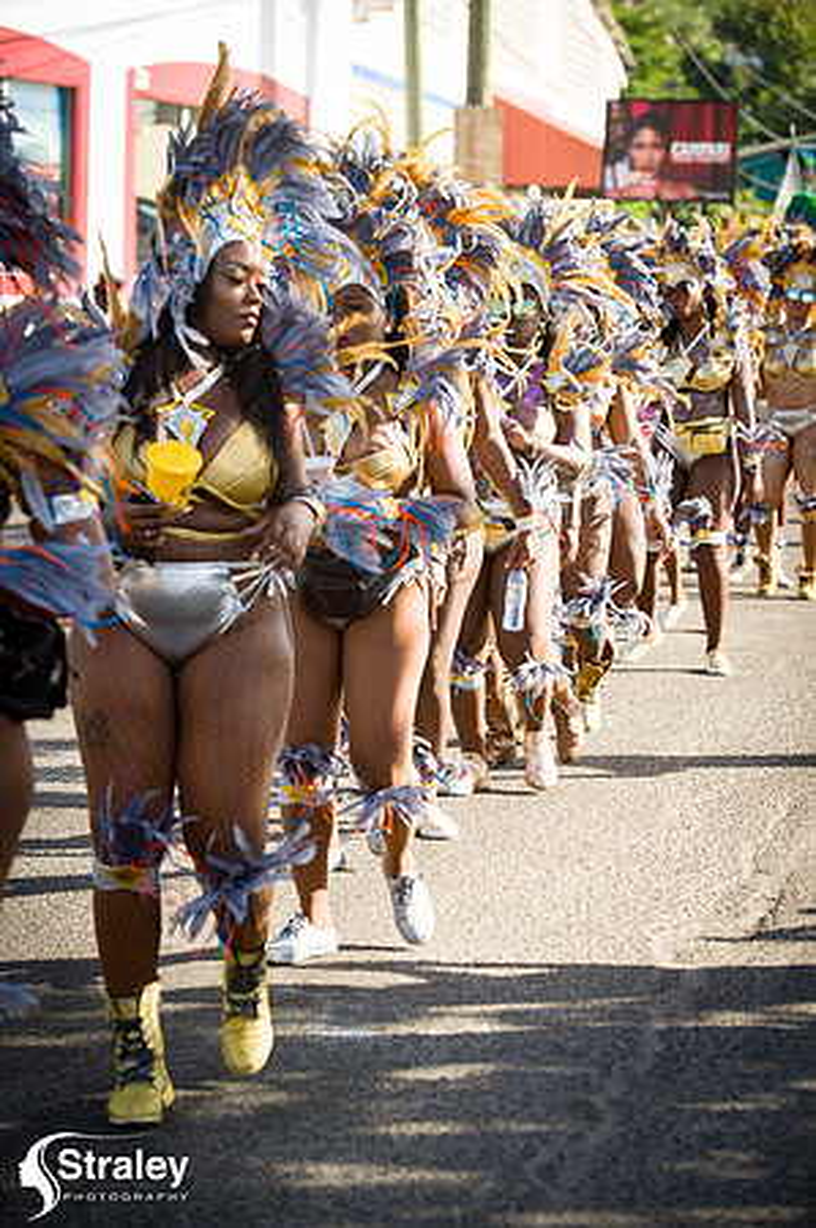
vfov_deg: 20.8
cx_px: 408
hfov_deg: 13.9
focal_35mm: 98
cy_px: 614
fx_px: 3339
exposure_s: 1/200
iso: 100
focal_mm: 98
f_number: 5.6
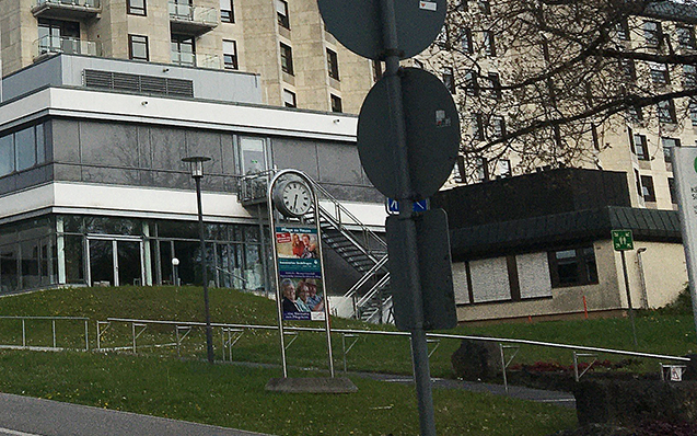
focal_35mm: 76
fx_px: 1444
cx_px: -48
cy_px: -13
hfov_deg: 25.4
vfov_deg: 16.7
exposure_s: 1/1603
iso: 25
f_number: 2.2
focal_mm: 4.15
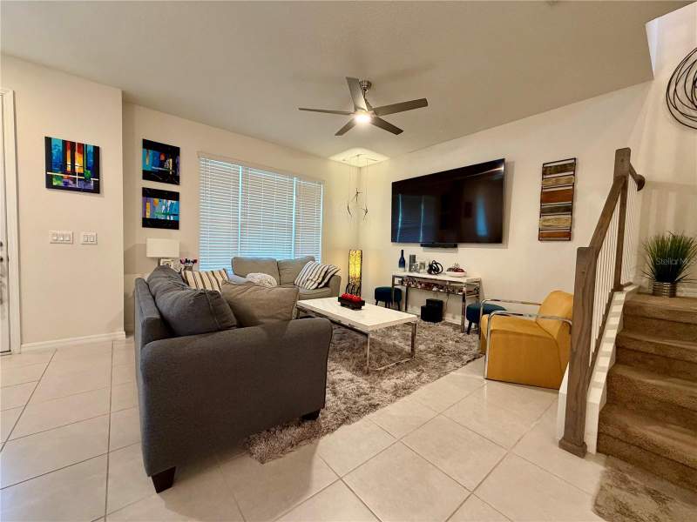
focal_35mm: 14
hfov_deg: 102.1
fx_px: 282
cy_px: 261
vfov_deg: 85.7
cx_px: 348
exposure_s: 1/60
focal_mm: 2.22
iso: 400
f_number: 2.2
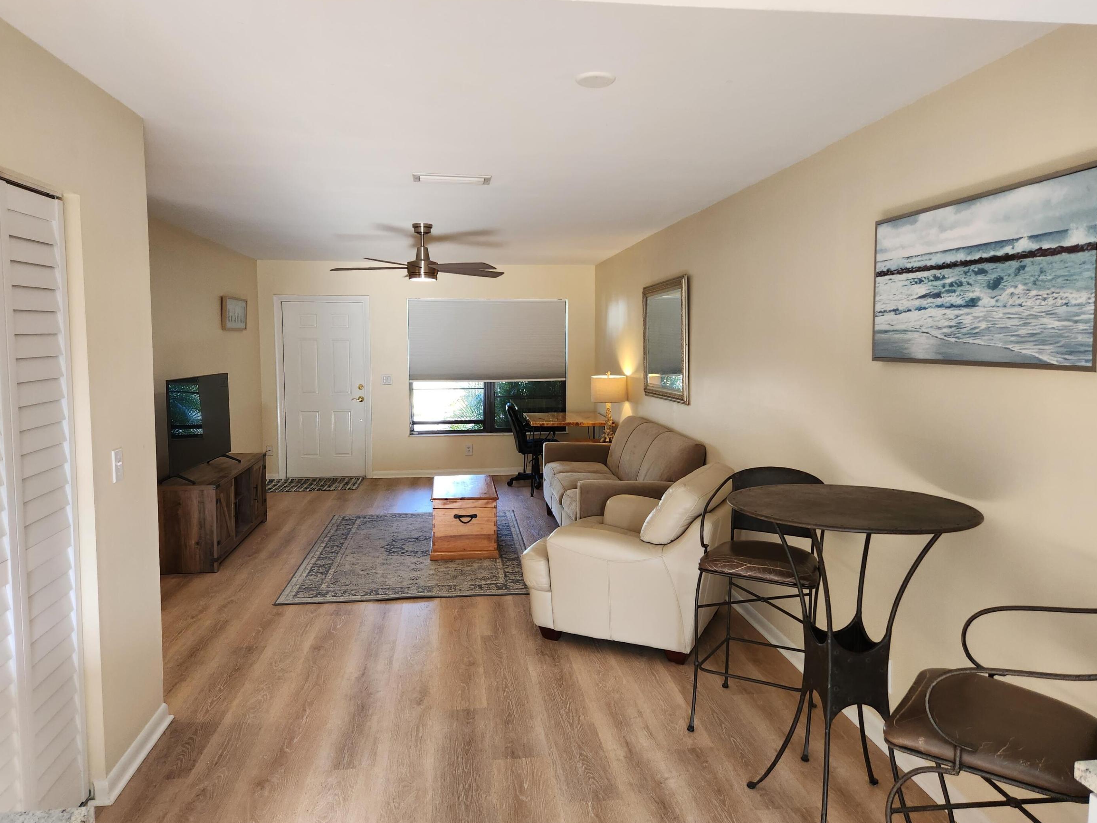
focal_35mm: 24
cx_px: 552
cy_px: 412
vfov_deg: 56.8
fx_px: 761
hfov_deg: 71.6
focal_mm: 5.4
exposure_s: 1/180
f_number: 1.8
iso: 200
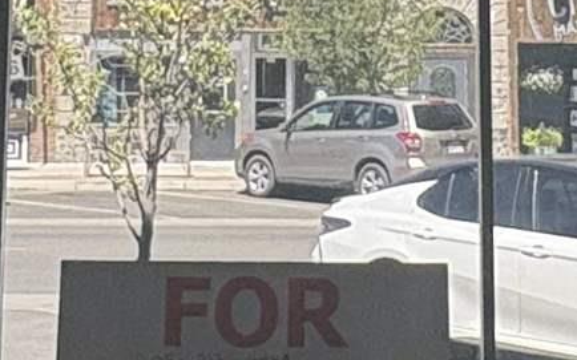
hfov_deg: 19.8
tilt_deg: +10.3
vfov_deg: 11.8
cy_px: -213
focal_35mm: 105
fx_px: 1651
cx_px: 287
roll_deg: -0.1
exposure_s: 1/932
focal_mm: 2.22
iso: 40
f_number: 2.2
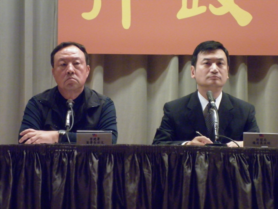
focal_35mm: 112
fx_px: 900
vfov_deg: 13.2
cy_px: 104
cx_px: 139
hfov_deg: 17.6
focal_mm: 20
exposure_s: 1/8
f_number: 6.2
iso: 200
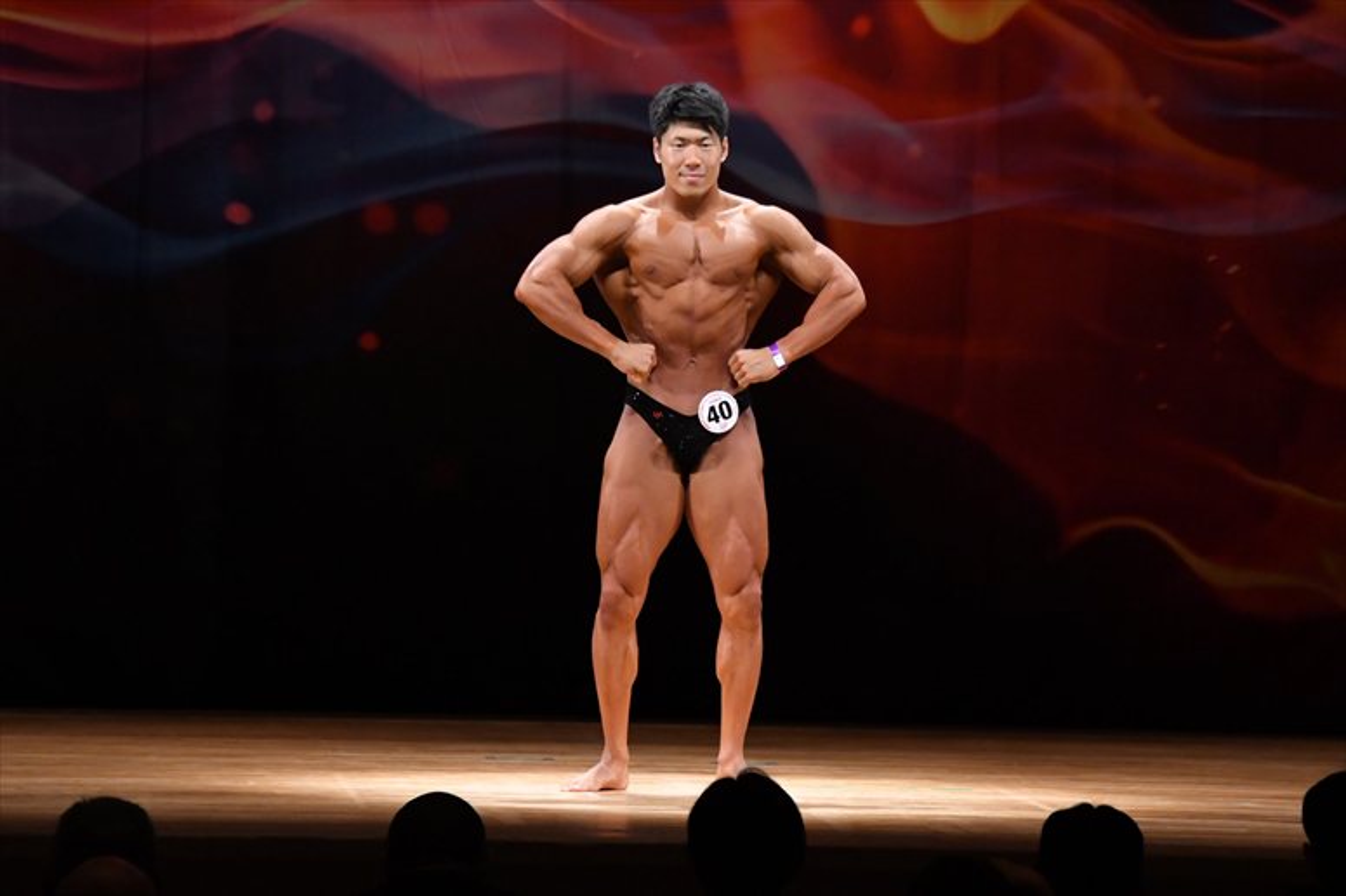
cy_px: 448
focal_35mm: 217
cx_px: 673
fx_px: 8110
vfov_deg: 6.3
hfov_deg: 9.5
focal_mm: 145
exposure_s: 1/400
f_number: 5.6
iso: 4000
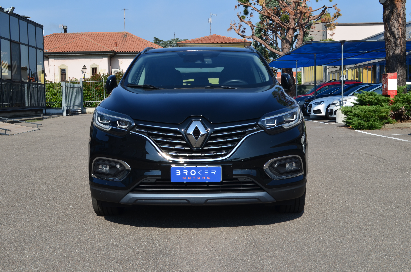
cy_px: 136
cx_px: 206
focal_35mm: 51
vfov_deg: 26.4
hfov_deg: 39.0
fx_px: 581
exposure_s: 1/125
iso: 100
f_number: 11
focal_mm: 34
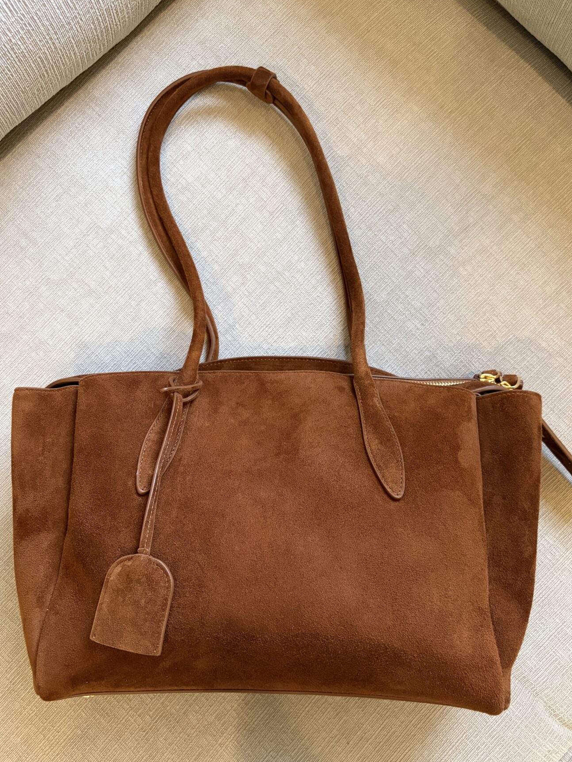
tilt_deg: -84.9
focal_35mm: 29
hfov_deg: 48.2
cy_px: 391
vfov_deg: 61.6
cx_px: 283
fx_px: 639
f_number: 1.6
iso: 400
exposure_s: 1/60
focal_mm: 5.96
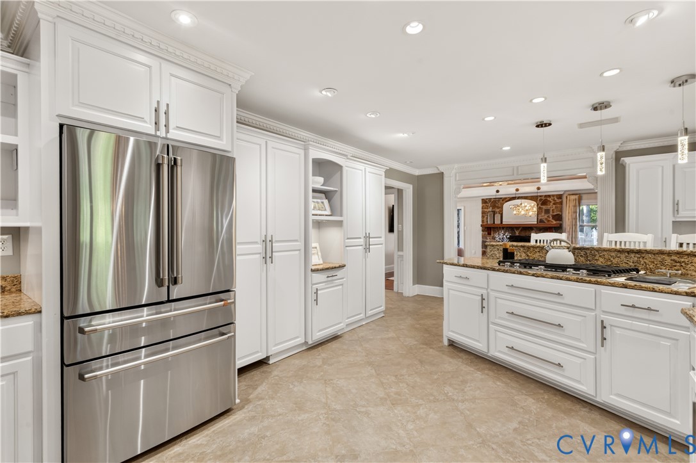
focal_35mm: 16
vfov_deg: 73.7
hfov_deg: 96.8
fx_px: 309
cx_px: 348
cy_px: 232
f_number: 9
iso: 1000
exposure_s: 1/5
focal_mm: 16
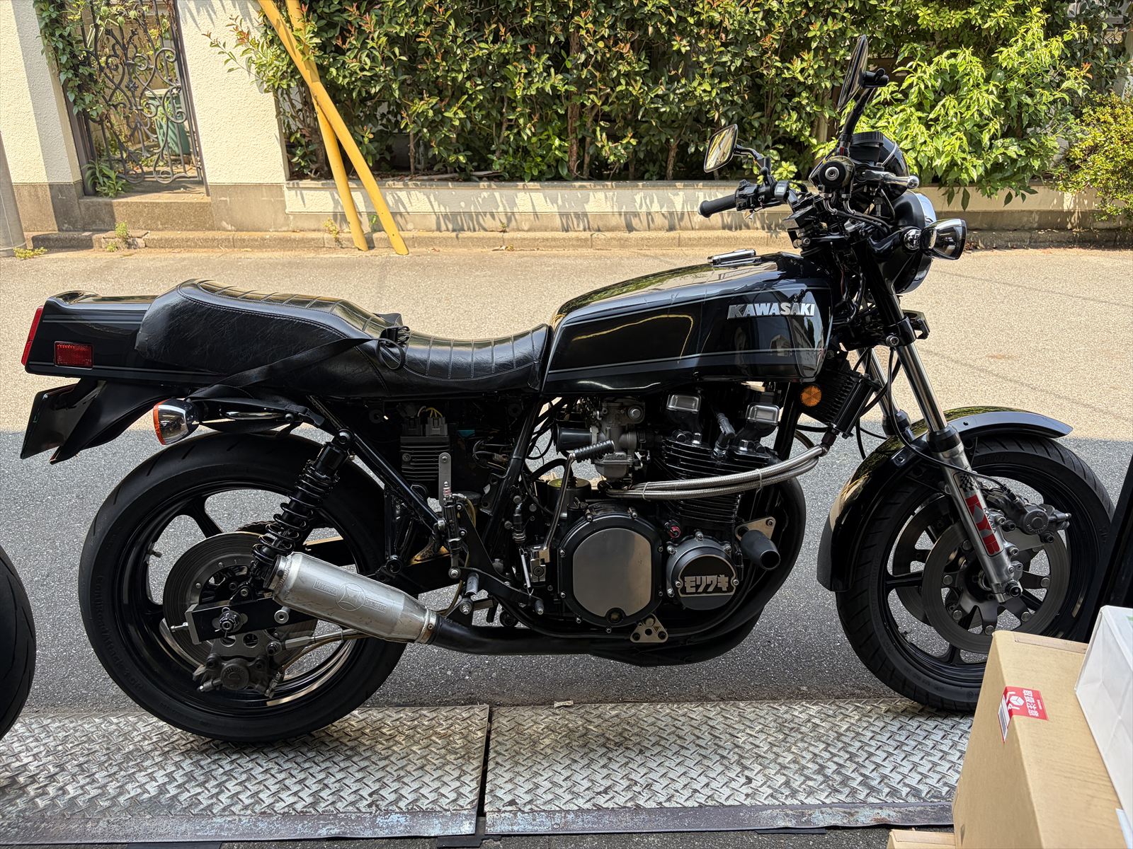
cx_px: 566
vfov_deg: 53.1
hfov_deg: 67.3
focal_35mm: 26
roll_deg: +0.0
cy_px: 424
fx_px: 851
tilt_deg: -23.7
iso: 50
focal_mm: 5.96
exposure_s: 1/346
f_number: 1.6
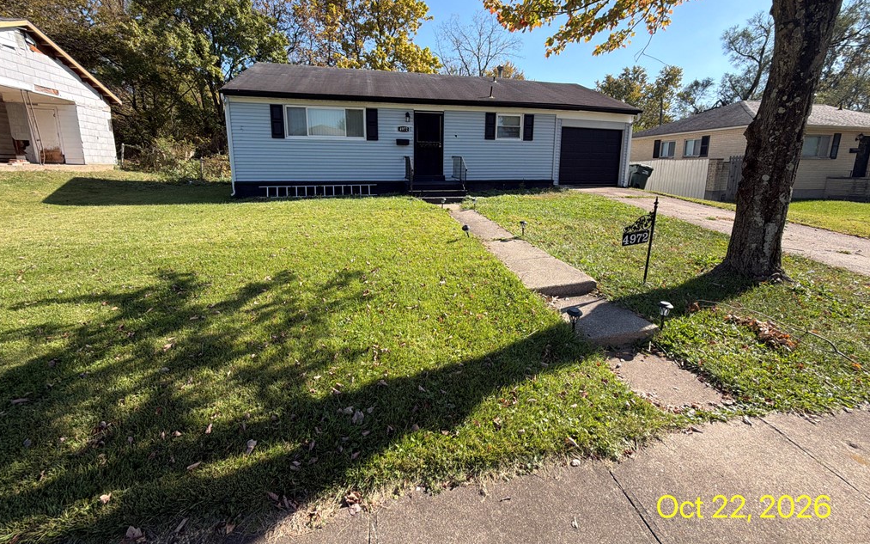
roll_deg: +0.2
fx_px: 356
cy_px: 229
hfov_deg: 101.5
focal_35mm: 15
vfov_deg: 74.3
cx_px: 432
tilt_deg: -10.3
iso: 40
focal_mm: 2.22
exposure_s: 1/679
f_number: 2.2
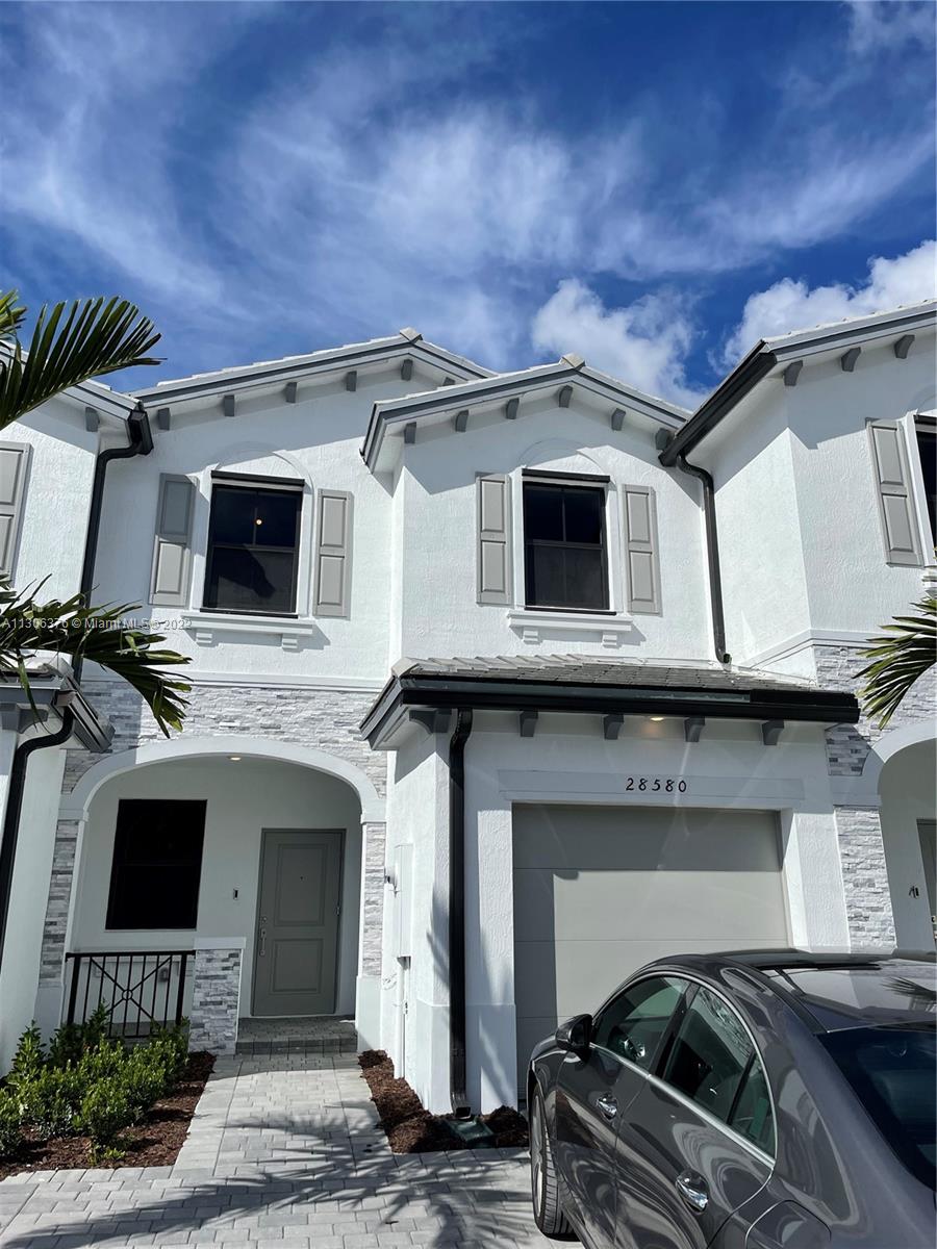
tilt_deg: +17.8
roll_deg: +0.3
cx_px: 468
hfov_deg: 53.1
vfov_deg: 67.3
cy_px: 624
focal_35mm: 26
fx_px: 938
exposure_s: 1/7813
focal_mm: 4.2
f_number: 1.6
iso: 32
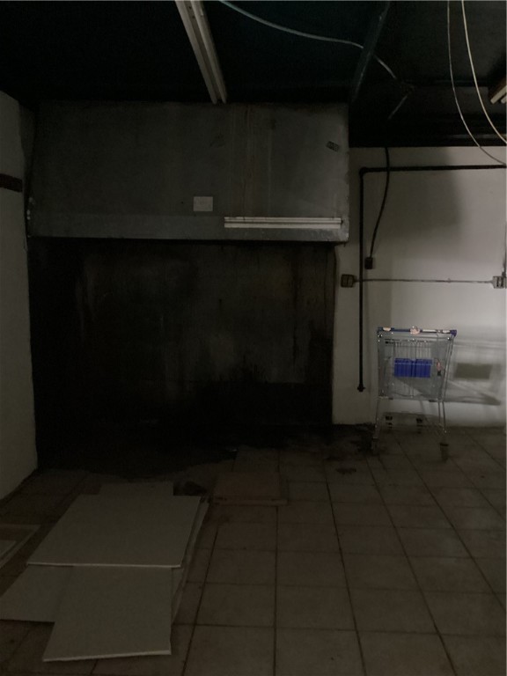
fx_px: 605
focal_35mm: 31
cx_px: 254
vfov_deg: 58.4
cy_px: 338
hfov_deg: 45.4
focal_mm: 3.3
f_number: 2.4
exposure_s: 1/15
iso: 800
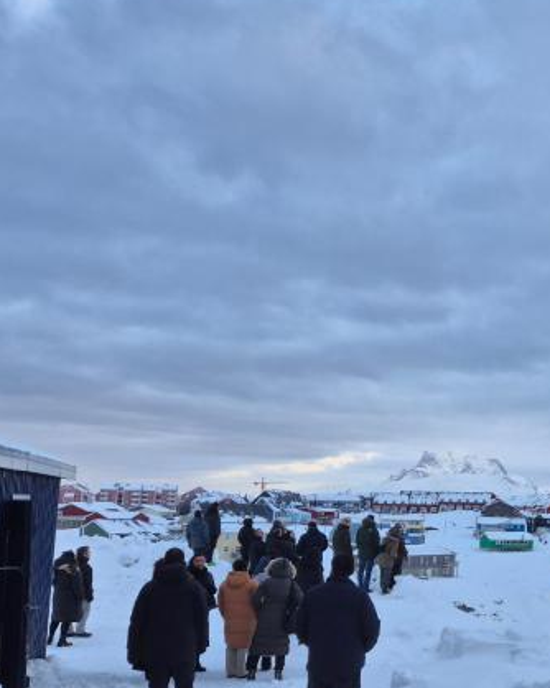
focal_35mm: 43
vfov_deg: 42.5
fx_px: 876
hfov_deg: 30.6
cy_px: 444
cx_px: 627
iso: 25
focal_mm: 5.4
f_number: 1.8
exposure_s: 1/180
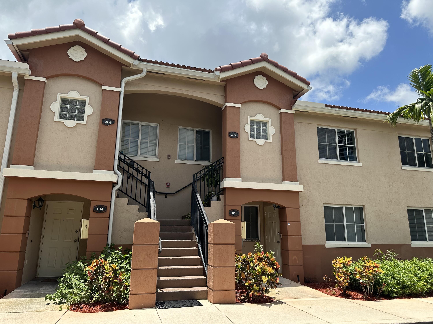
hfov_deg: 71.6
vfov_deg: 56.8
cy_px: 162
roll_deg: -1.1
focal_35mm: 24
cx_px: 216
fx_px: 300
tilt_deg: +13.1
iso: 80
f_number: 1.78
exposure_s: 1/3356
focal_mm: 6.86
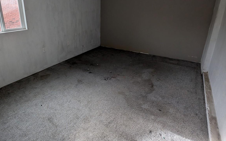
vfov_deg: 60.6
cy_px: 46
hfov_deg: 85.0
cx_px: 76
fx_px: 117
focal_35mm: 19
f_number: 2.2
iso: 40
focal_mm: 1.54
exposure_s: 1/97.7
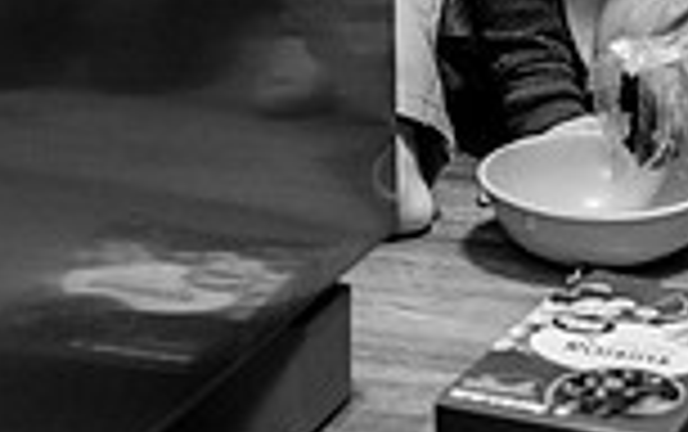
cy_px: -115
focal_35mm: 110
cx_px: 722
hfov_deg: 18.3
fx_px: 2065
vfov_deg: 11.6
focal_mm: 26
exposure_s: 1/200
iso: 1000
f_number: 2.8
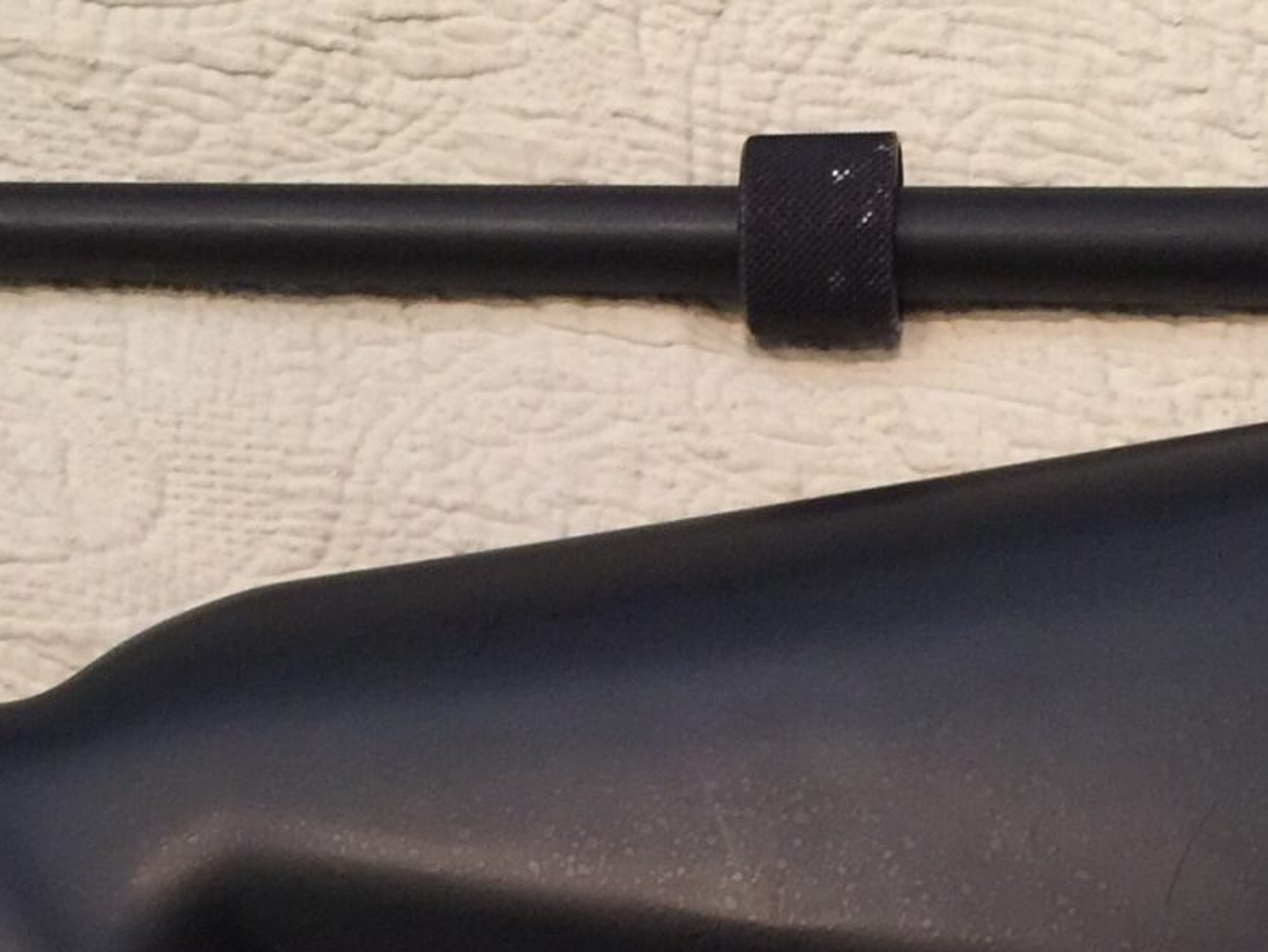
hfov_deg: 20.6
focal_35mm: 95
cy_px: 1014
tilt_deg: -73.3
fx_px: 3480
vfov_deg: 15.2
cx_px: 690
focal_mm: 4.15
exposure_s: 1/10
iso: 125
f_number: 2.2
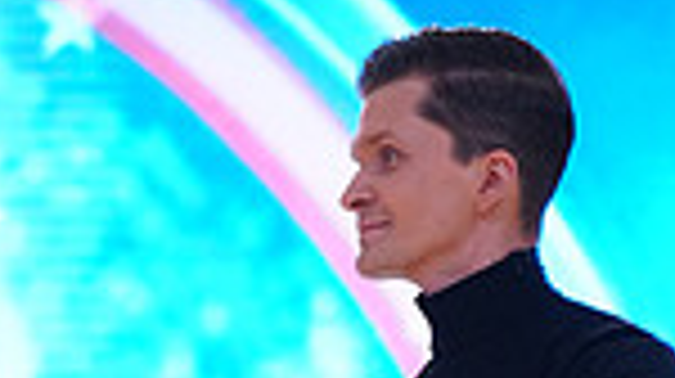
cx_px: -173
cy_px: 770
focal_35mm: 405
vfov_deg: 3.0
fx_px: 7241
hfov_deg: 5.3
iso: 2000
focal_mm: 100
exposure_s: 1/200
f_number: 4
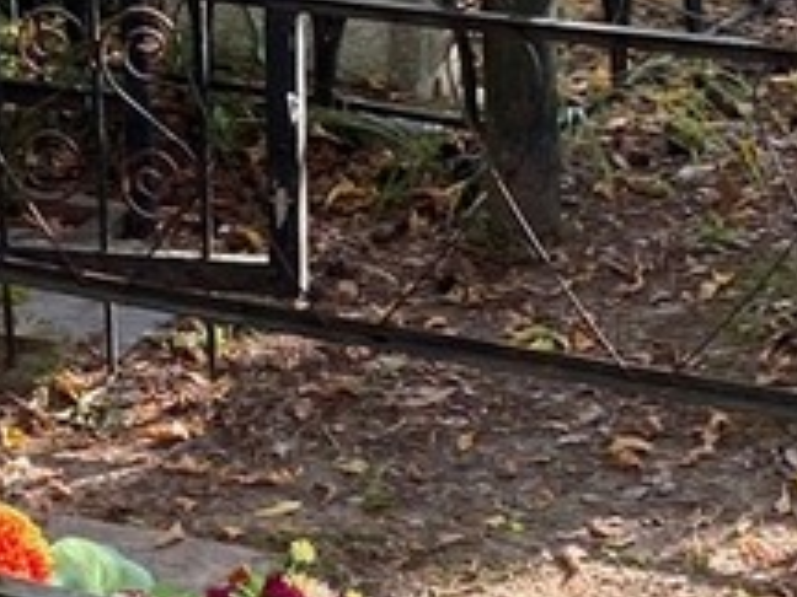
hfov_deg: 16.0
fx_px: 2832
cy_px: 228
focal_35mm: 123
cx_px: 288
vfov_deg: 12.0
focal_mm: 4.25
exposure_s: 1/138
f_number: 1.8
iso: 32
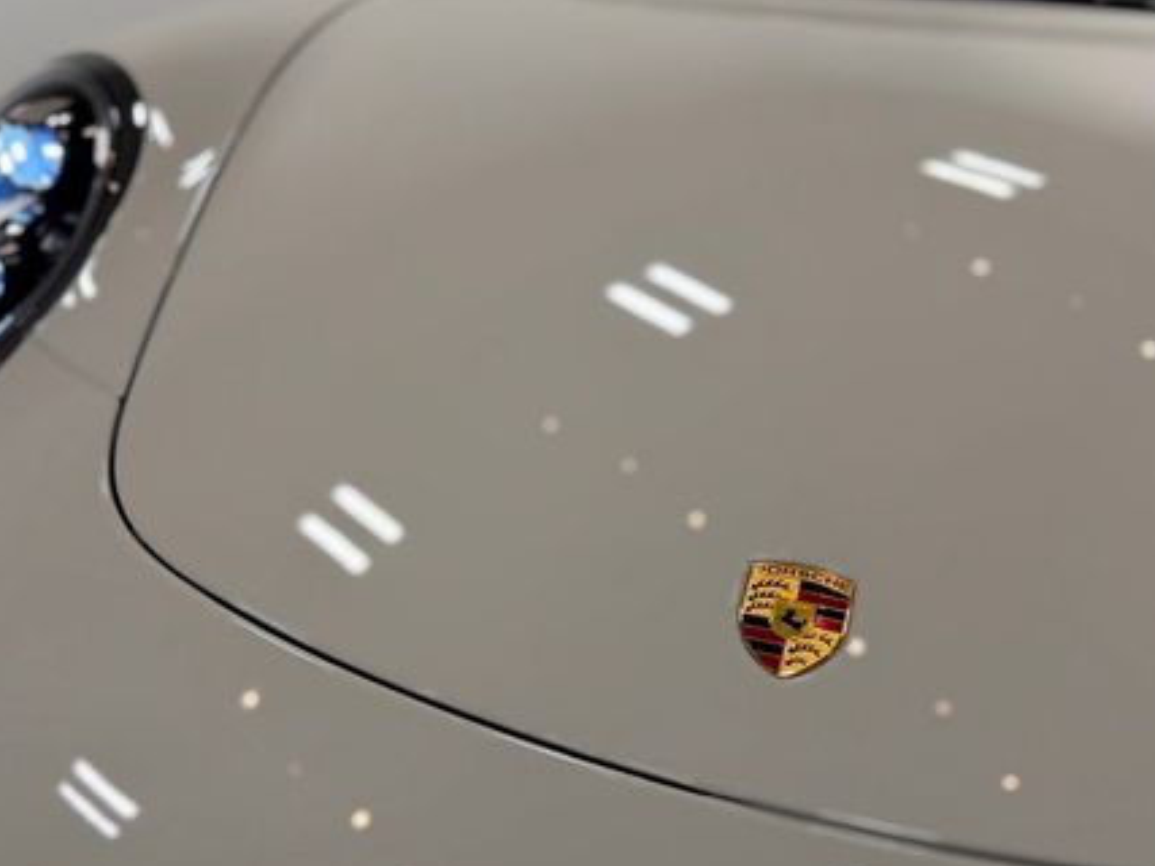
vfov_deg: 39.5
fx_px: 1201
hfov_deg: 51.2
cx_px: 503
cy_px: 514
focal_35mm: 36
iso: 100
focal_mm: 6.76
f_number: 1.78
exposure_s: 1/559
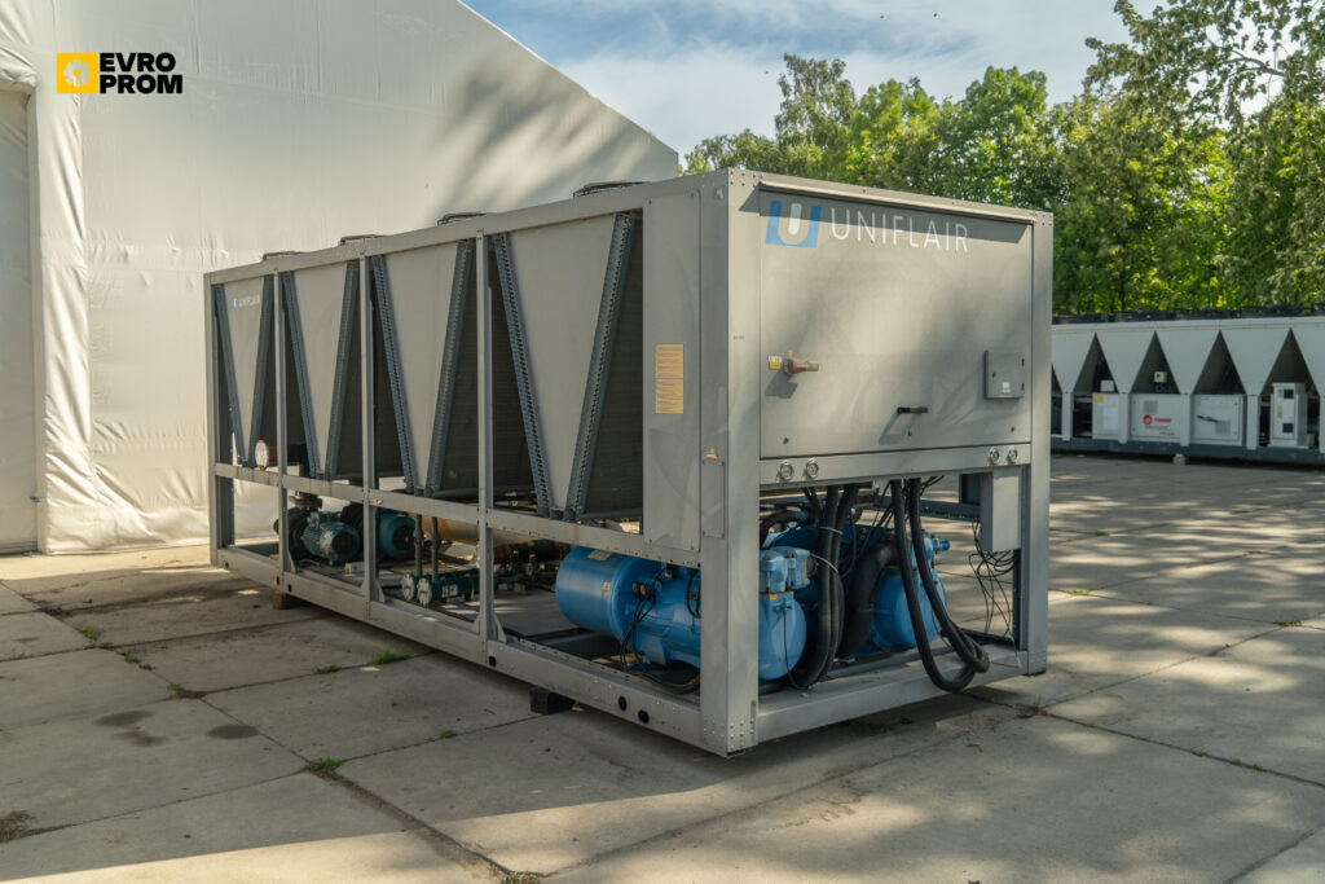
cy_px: 442
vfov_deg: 41.1
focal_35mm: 32
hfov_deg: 58.7
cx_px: 662
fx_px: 1178
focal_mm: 32
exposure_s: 1/400
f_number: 5
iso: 160
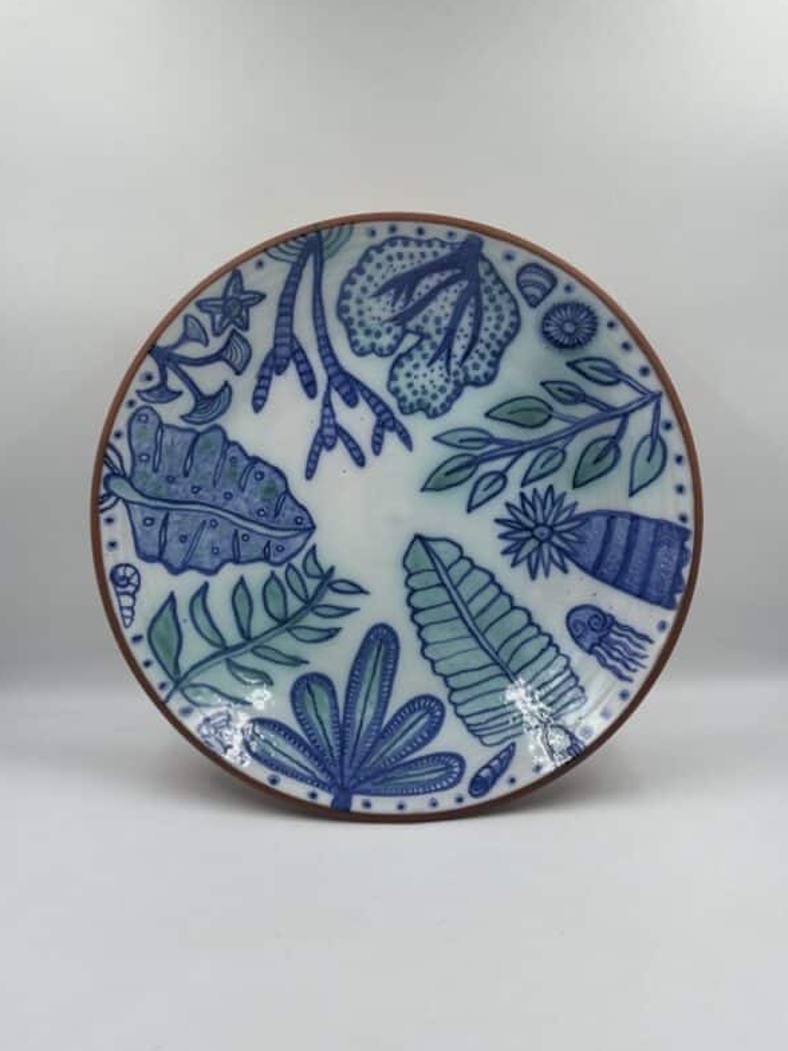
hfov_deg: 29.7
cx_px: 398
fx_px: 1487
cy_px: 520
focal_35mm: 49
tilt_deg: -15.8
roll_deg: -0.5
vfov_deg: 38.9
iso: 64
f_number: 1.78
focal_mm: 6.86
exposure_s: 1/529
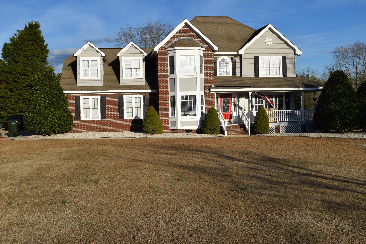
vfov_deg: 33.0
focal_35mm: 40
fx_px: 412
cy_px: 122
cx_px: 183
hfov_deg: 47.9
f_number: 11
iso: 200
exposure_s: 1/500
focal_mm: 27
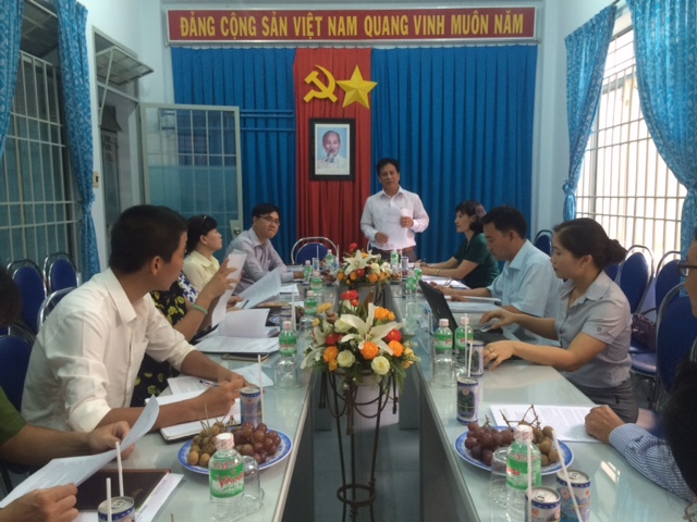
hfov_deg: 61.7
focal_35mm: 29
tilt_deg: -8.2
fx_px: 584
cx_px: 348
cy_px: 261
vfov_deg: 48.2
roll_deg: +0.6
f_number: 2.2
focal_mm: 4.15
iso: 125
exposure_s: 1/33
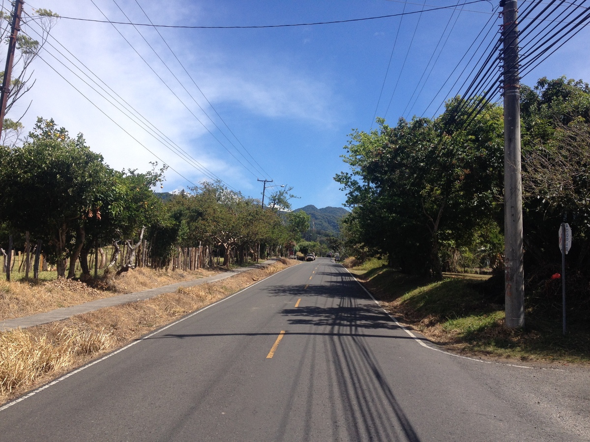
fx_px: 597
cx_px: 295
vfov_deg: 40.7
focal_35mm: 35
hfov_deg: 52.6
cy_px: 221
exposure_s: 1/1534
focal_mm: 4.28
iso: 50
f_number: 2.4
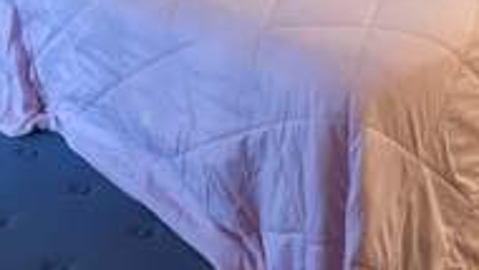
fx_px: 839
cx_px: 502
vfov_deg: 16.8
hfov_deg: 29.3
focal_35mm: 66
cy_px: -121
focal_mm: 6.76
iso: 200
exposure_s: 1/60
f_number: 1.8
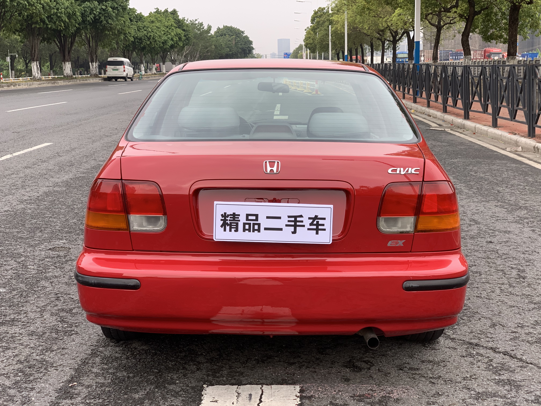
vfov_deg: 28.0
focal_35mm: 52
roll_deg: -0.3
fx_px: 813
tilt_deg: -8.7
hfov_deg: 36.8
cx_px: 270
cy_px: 203
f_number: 2.4
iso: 16
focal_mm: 6
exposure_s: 1/268
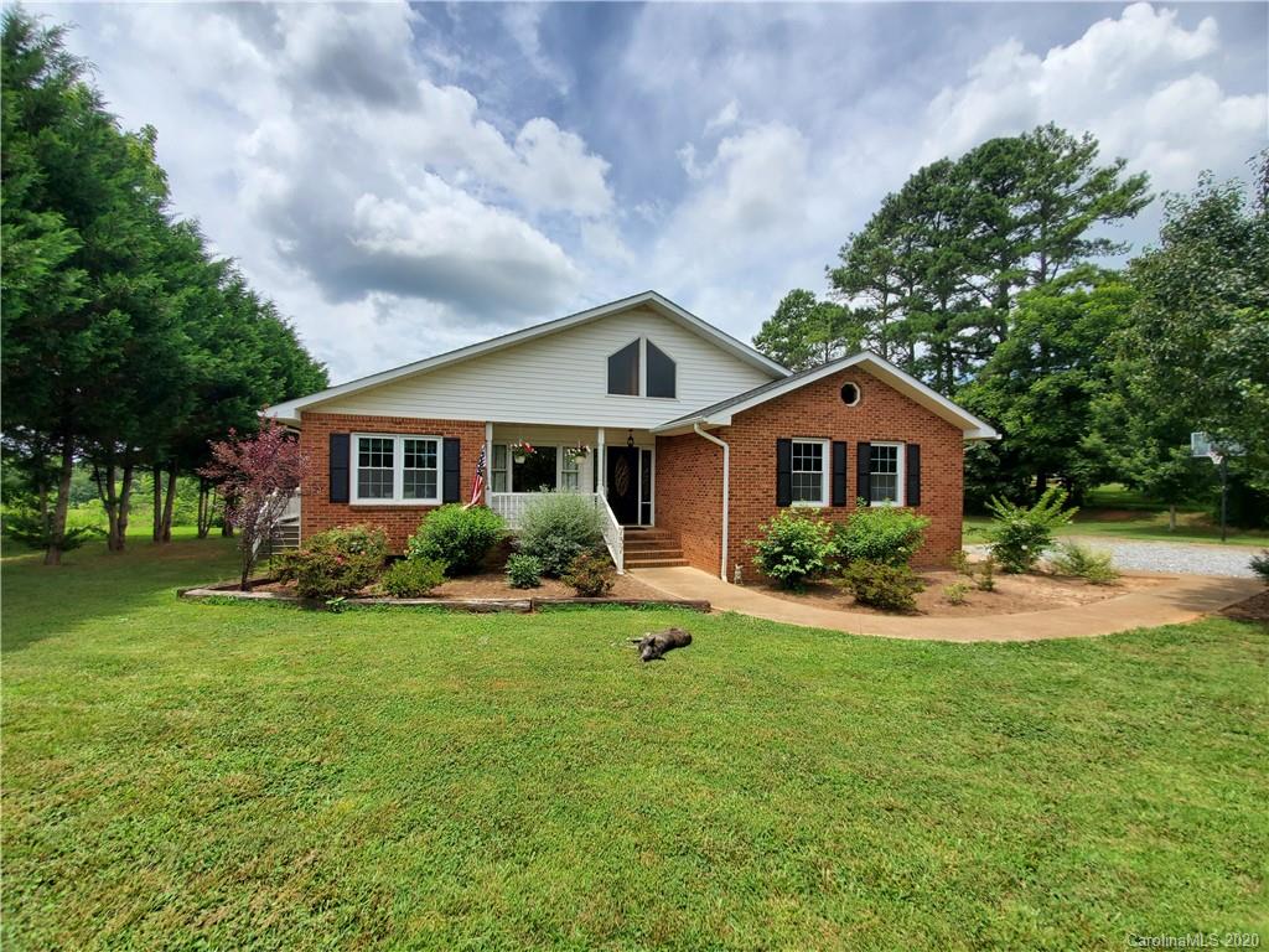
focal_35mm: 13
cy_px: 476
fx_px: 477
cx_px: 634
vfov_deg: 89.9
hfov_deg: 106.2
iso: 50
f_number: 2.2
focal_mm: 1.8
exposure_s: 1/1157
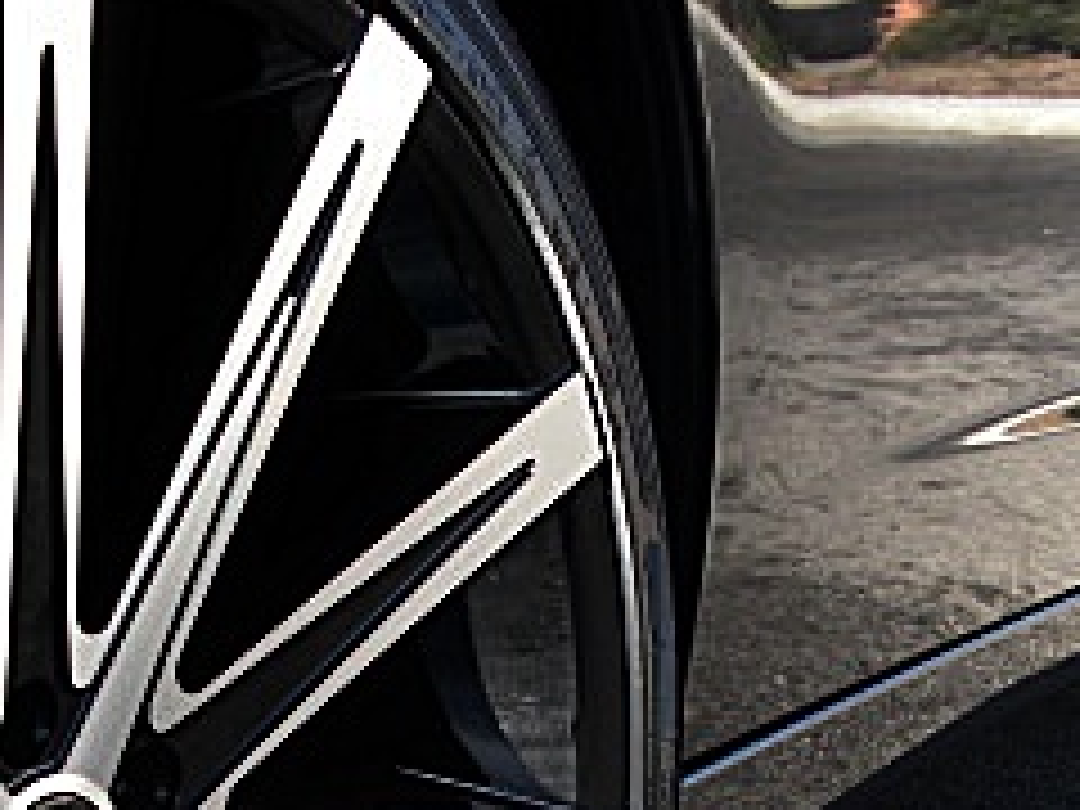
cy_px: 909
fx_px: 2995
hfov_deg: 20.4
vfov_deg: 15.0
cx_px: 468
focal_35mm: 96
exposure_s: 1/125
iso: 50
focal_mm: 6.3
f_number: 2.8
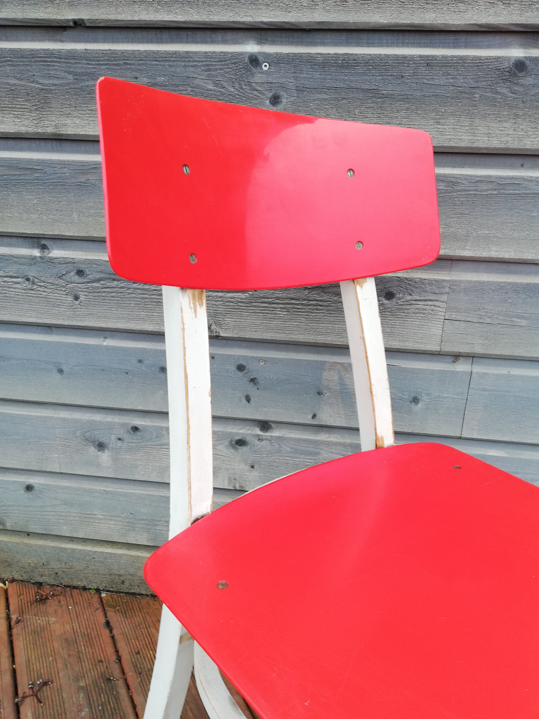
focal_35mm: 26
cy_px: 360
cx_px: 270
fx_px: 540
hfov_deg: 53.1
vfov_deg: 67.3
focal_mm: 3.81
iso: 64
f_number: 2.2
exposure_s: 1/50
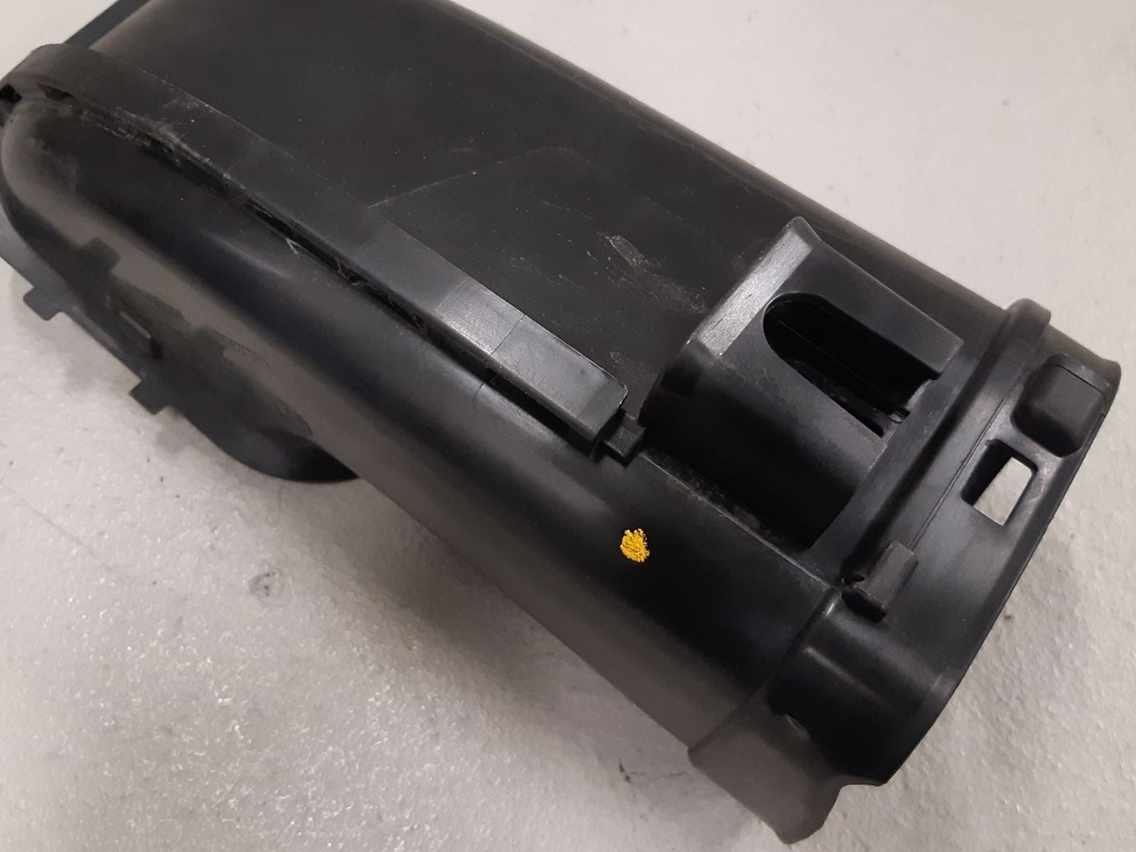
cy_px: 385
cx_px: 535
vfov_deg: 37.7
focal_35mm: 38
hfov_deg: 48.9
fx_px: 1247
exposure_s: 1/50
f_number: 1.7
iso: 250
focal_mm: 3.93
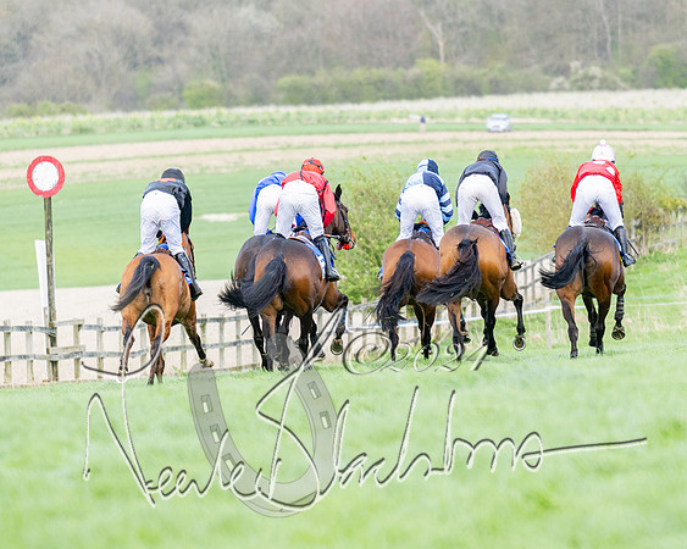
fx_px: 7559
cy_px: 265
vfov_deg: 4.2
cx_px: 385
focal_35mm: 372
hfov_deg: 5.2
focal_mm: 200
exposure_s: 1/1600
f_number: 4
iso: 400
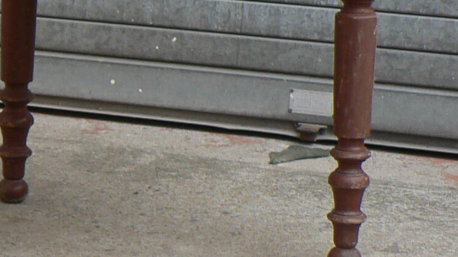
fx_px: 1652
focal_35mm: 136
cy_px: 160
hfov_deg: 14.6
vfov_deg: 8.9
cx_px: -241
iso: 80
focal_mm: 6
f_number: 2.8
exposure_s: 1/320
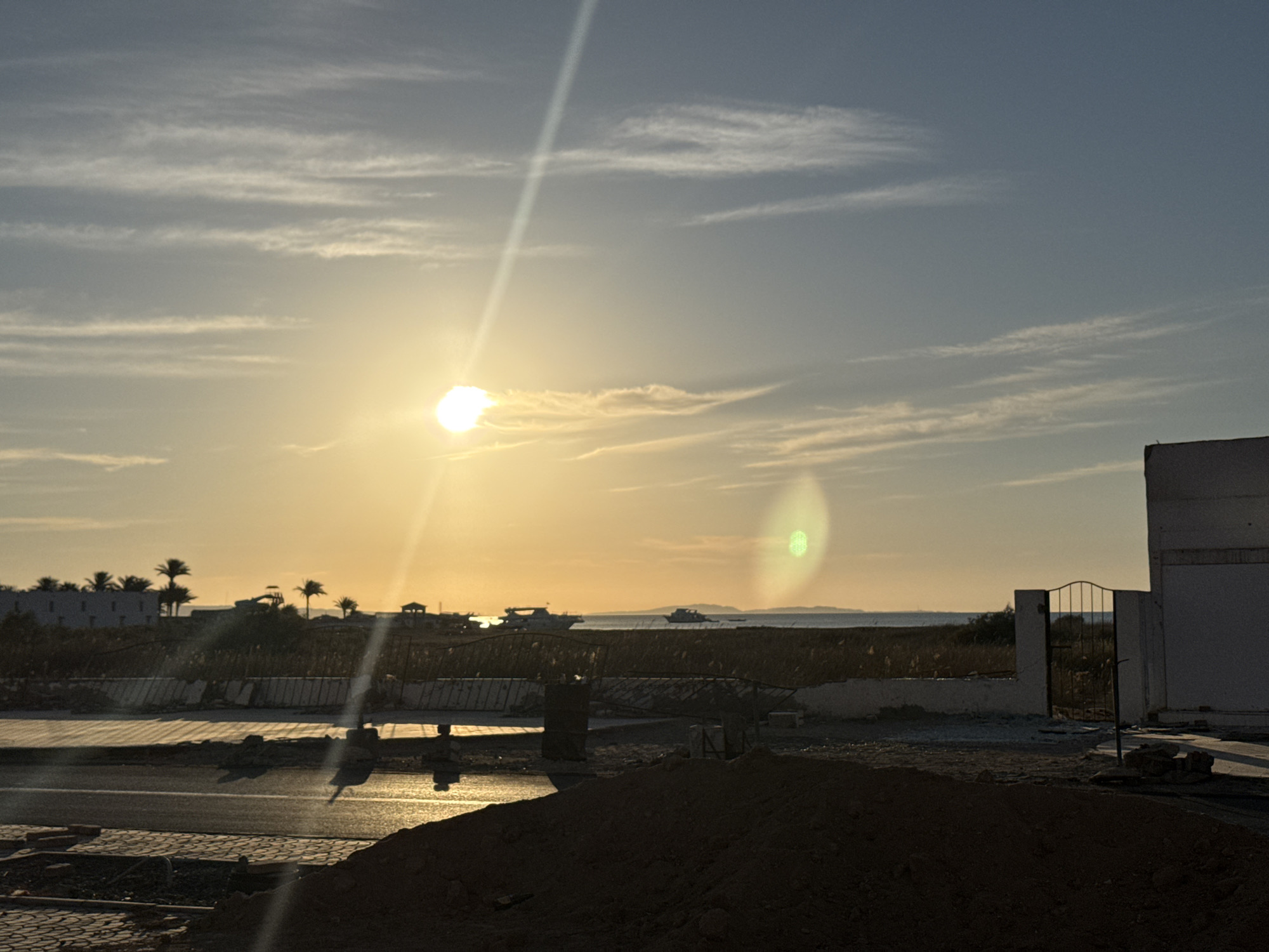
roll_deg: +0.2
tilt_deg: +5.5
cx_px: 634
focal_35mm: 48
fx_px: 1760
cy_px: 476
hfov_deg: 39.7
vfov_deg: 30.3
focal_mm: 6.76
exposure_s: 1/28571
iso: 64
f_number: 1.78
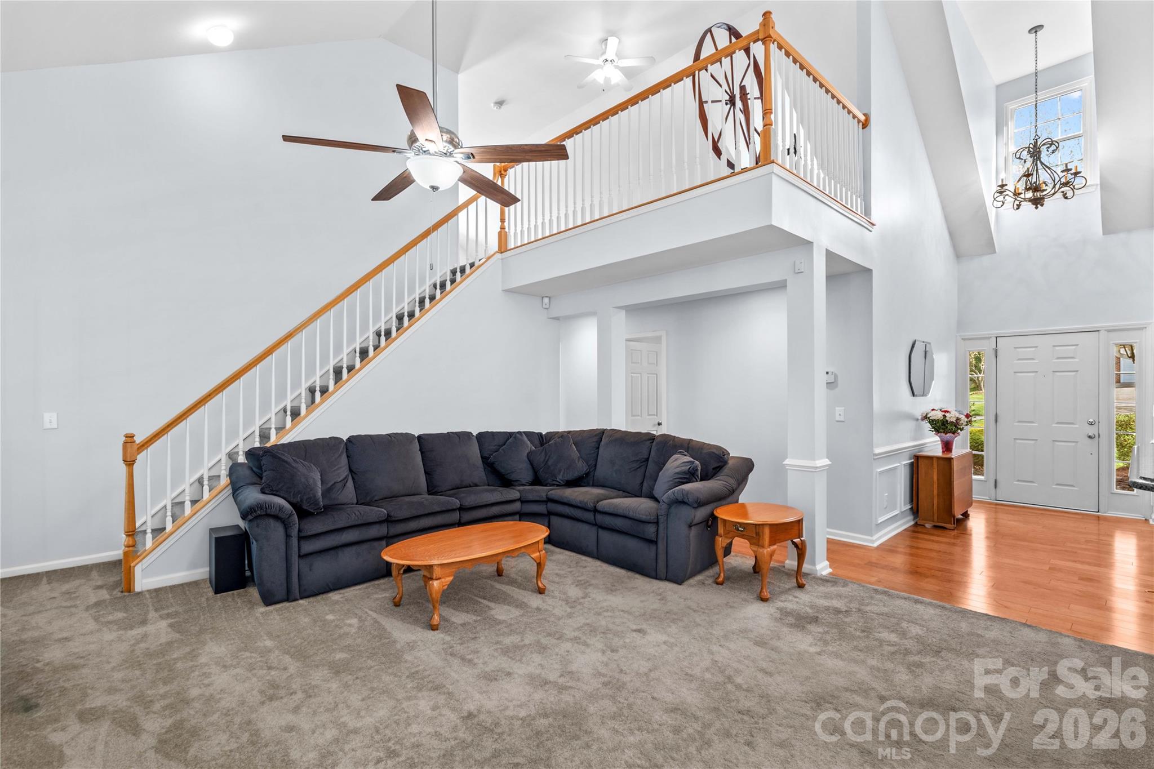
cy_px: 384
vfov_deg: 73.7
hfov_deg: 96.7
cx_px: 577
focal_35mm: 16
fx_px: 513
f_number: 8
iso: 100
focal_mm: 16
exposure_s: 1/1.67
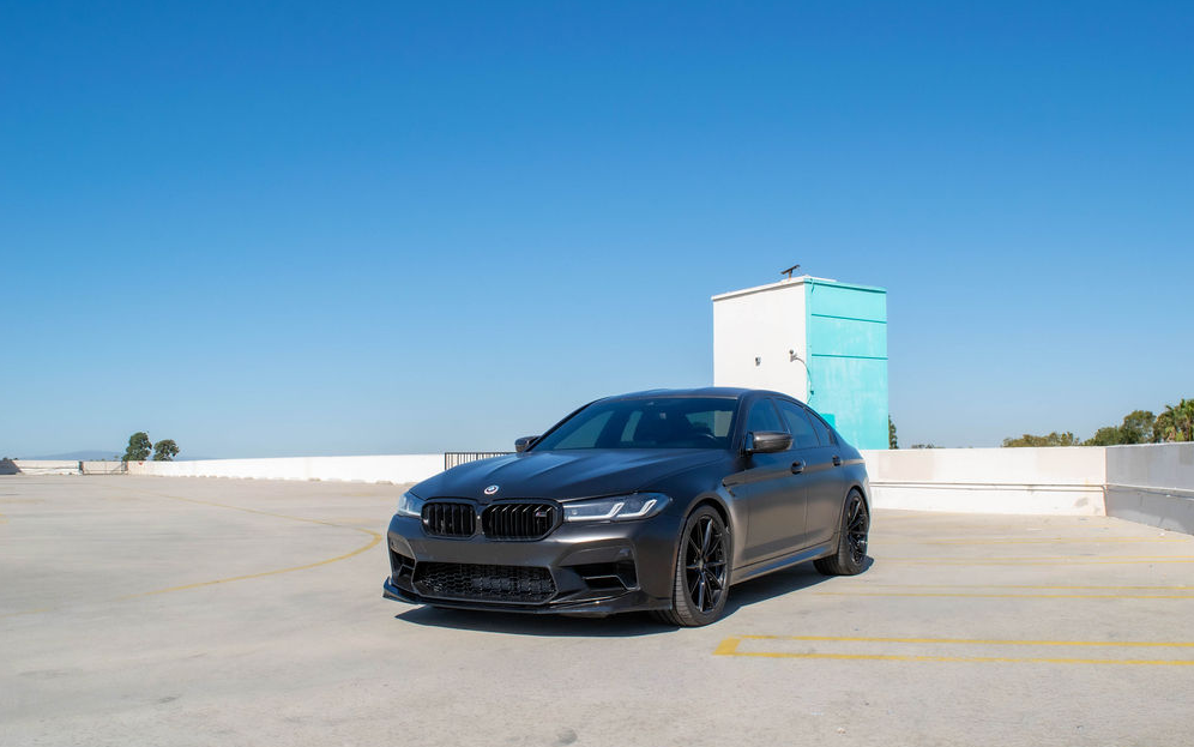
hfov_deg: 58.1
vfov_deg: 38.3
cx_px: 601
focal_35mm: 33
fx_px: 1074
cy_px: 397
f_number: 11
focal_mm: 21
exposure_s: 1/500
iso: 200
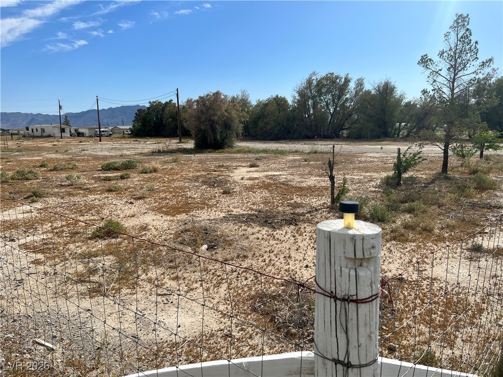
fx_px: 378
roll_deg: -0.5
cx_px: 252
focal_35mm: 26
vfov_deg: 53.1
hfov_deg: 67.3
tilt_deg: -11.9
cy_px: 188
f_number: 1.5
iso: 50
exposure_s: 1/8696
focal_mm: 5.7
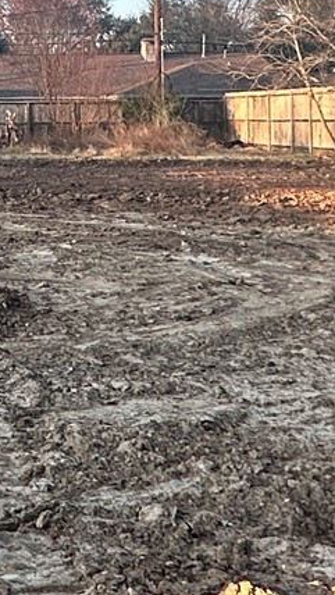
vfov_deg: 27.8
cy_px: 46
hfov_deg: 15.3
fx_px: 1152
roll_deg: -0.2
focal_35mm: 73
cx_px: -163
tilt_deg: +3.6
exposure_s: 1/615
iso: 40
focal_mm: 2.22
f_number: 2.2
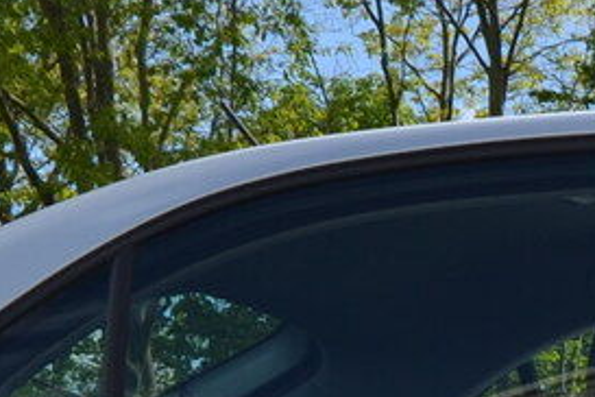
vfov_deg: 7.0
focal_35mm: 190
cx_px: 1005
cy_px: 735
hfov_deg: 10.3
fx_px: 3140
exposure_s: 1/320
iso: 100
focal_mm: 18
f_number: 9
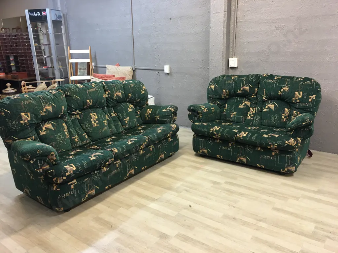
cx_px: 169
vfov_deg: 48.2
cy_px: 126
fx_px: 283
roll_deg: +1.0
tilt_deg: -14.0
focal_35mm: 29
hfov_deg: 61.7
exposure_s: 1/17
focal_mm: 4.15
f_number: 2.2
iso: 50
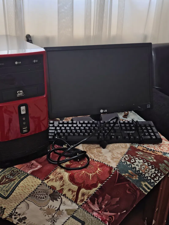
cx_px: 76
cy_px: 103
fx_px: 208
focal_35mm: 32
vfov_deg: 56.7
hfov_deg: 44.1
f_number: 1.7
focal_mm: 4.71
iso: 408
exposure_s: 1/33.6
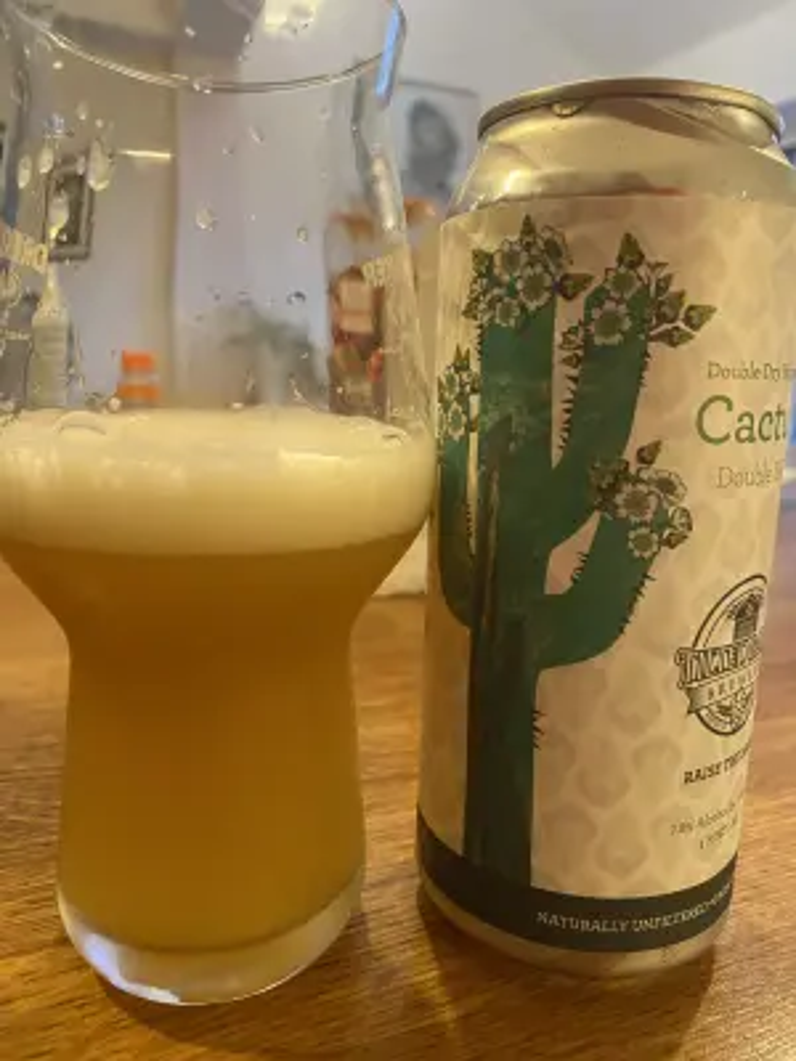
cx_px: 398
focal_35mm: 25
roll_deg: -3.2
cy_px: 530
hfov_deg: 54.9
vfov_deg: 69.4
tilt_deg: -10.7
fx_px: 767
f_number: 1.8
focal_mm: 4.25
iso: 400
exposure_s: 1/50
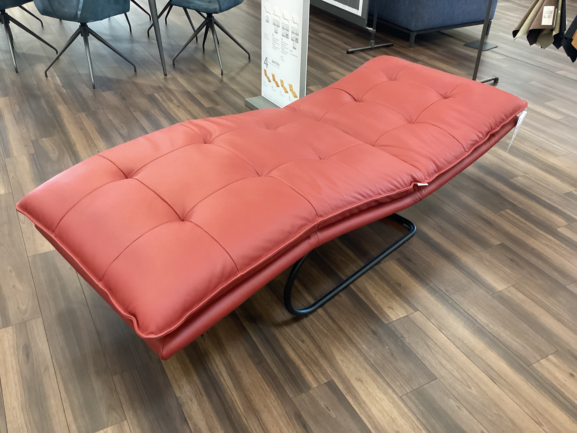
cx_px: 288
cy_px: 216
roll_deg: -3.6
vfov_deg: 45.4
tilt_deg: -35.6
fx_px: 517
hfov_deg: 58.4
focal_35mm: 31
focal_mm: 3.3
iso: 320
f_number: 2.4
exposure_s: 1/60
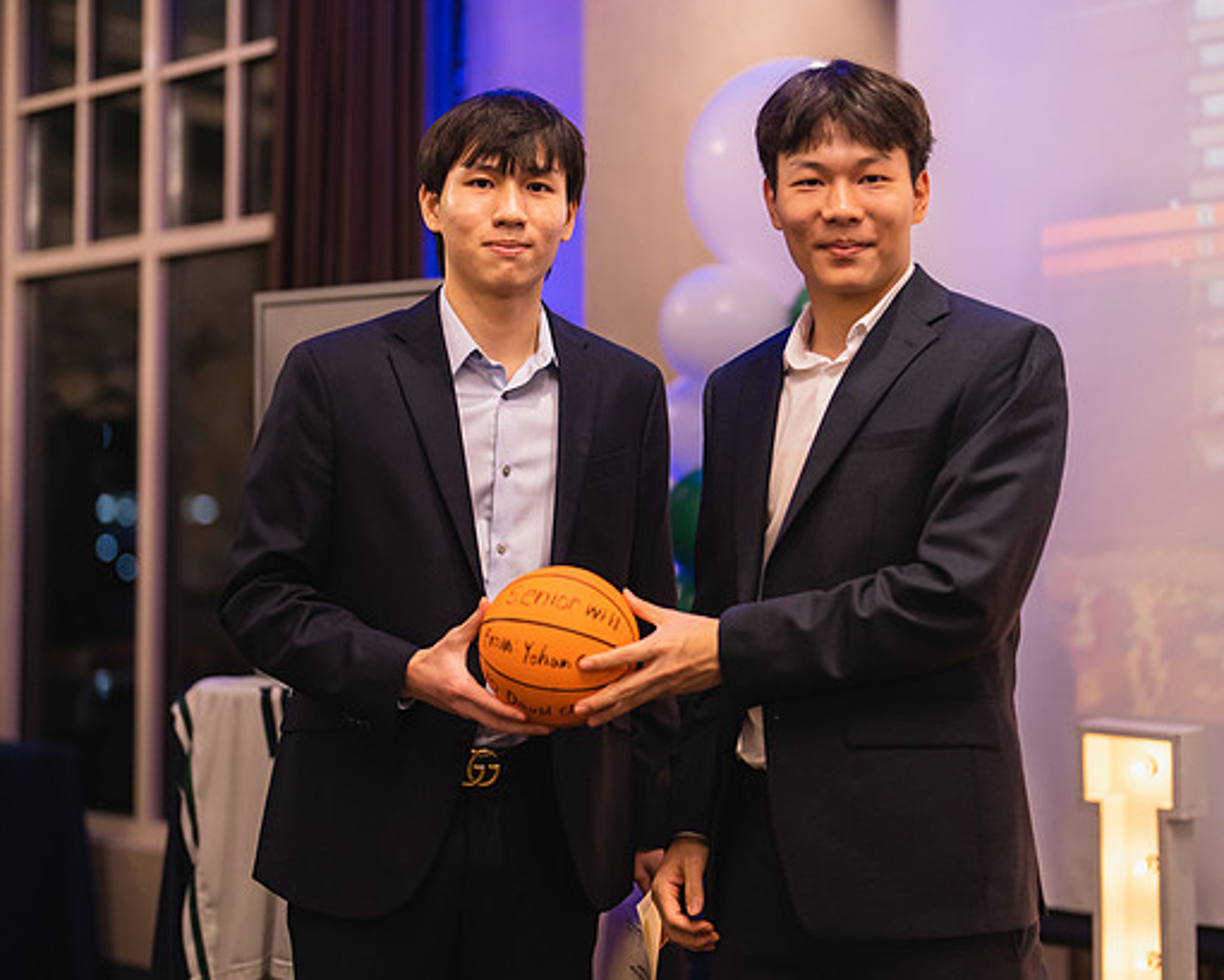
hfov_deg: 33.0
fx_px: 2065
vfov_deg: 26.7
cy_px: 491
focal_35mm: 57
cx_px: 649
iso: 1250
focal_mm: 50
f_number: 1.2
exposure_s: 1/400
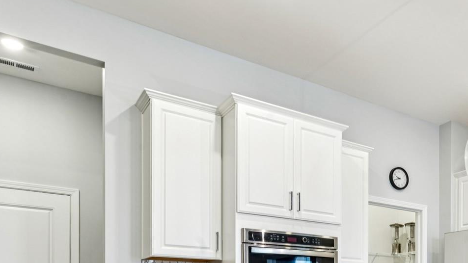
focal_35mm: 37
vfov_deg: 28.1
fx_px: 461
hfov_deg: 47.5
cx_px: 435
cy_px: 312
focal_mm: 16.5
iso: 100
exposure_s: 1/1.67
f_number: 13
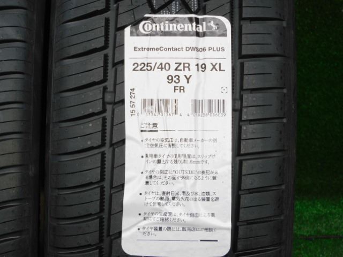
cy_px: 128
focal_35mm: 150
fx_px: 1486
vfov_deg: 9.9
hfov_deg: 13.2
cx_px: 172
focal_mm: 26.9
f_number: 5.2
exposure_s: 1/60
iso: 320
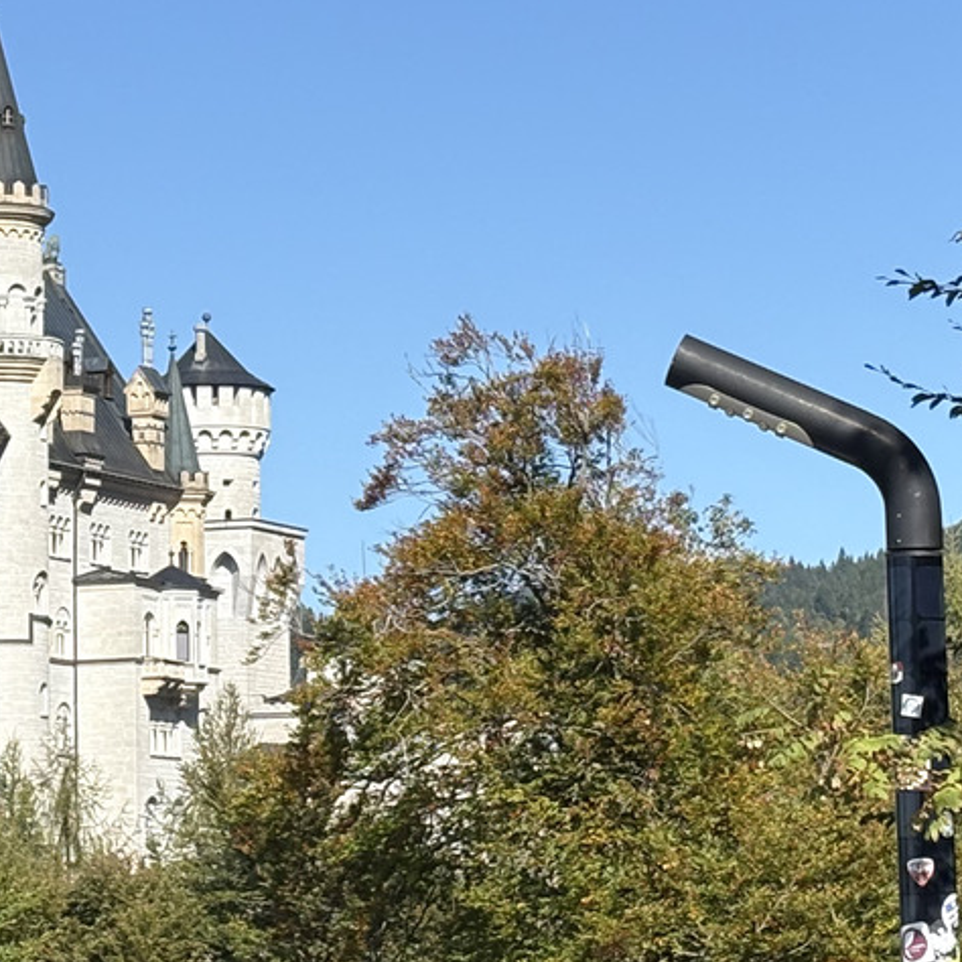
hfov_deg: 11.3
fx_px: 4873
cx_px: 311
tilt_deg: +9.5
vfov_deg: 11.2
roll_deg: +0.9
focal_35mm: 155
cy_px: 199
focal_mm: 5.96
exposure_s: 1/3279
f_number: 1.6
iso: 32
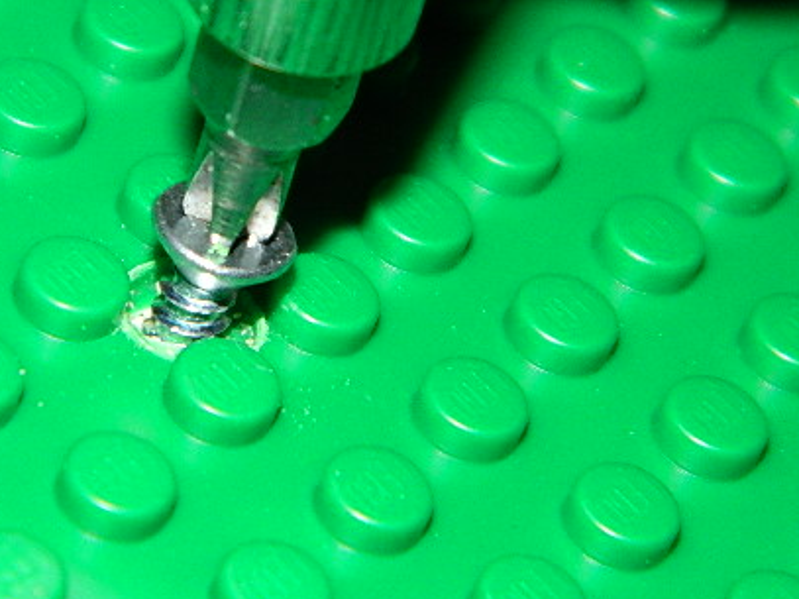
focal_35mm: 236
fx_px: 5446
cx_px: 206
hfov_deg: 8.4
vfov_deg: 6.3
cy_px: 249
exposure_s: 1/60
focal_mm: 27
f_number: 13.9
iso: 200
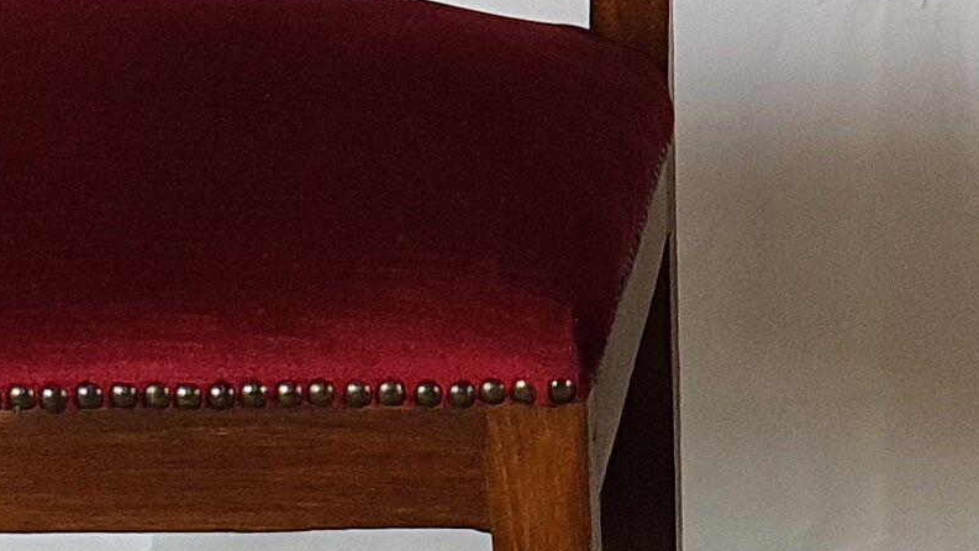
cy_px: -86
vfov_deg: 8.3
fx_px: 3738
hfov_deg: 14.8
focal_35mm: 144
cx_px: 856
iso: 320
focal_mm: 4.3
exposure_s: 1/100
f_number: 2.4
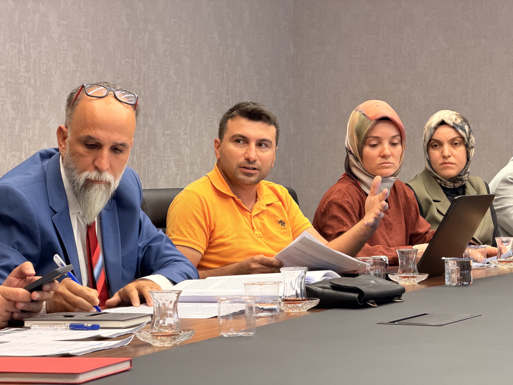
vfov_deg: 14.8
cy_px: 192
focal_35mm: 100
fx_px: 1482
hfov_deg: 19.6
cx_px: 256
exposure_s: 1/50
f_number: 2.8
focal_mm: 16.89
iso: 250
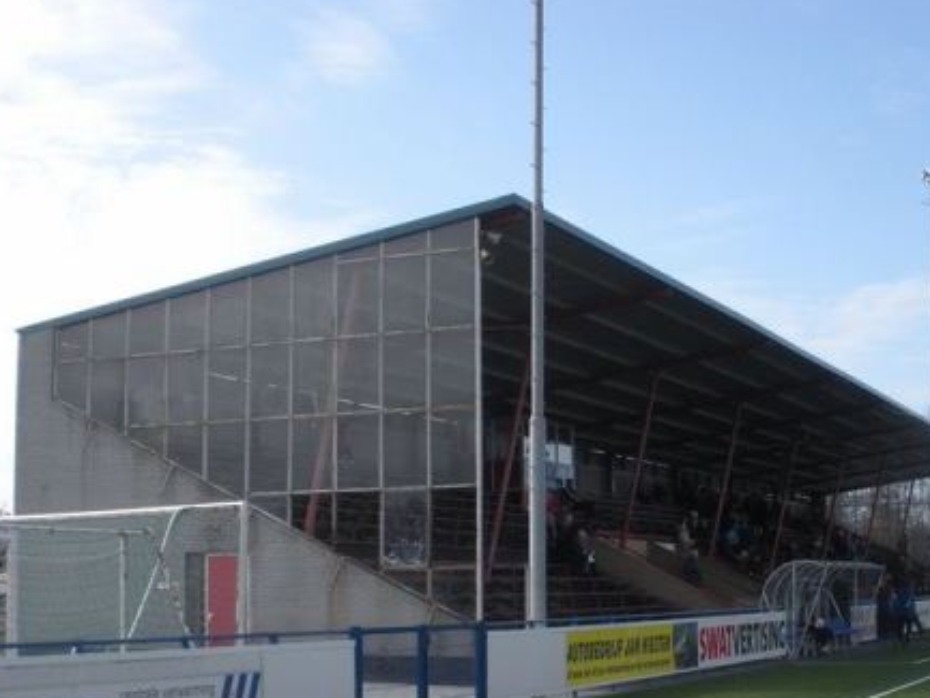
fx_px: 1639
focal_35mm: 61
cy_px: 472
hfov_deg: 31.6
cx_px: 518
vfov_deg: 23.9
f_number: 4
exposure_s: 1/350
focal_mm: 7.7
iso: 64
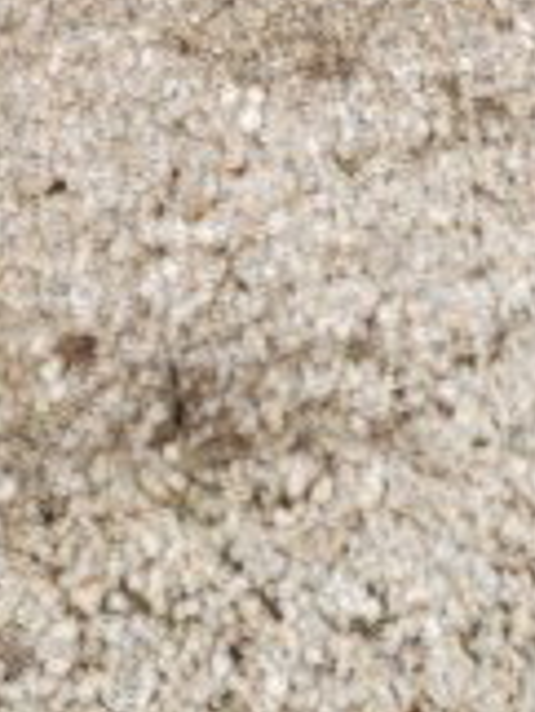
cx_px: 279
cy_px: -953
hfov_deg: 12.3
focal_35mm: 121
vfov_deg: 12.8
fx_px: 2490
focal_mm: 6.7
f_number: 1.8
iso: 16
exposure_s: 1/1714
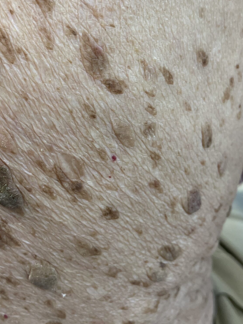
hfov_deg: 31.9
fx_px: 421
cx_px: 76
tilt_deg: -22.9
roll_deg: +1.0
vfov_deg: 41.2
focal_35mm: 45
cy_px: 92
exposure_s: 1/120
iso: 125
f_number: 1.6
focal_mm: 5.1
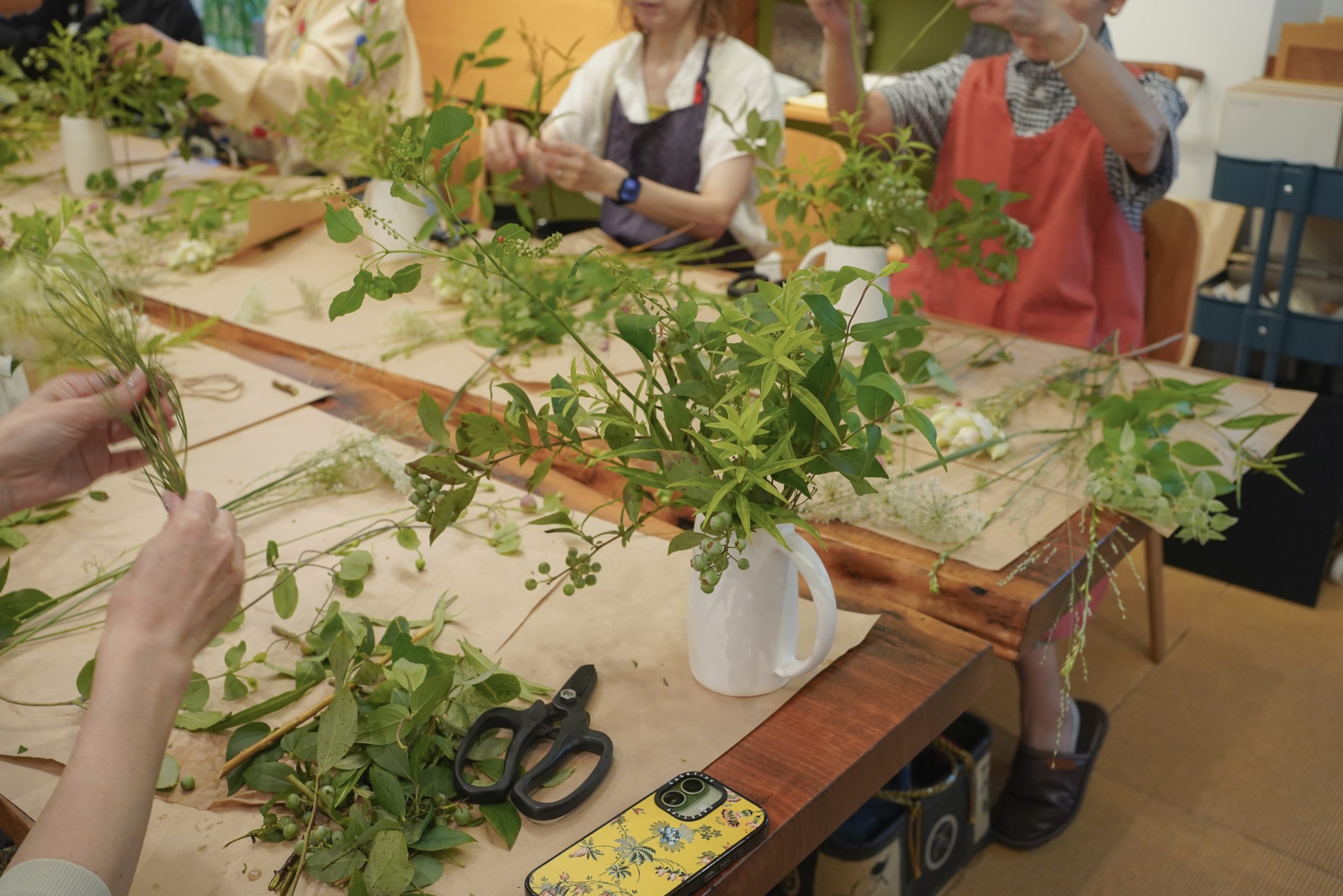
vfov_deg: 37.9
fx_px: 1306
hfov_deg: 54.4
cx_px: 672
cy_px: 448
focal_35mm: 35
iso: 2500
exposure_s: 1/40
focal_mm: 35
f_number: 6.3
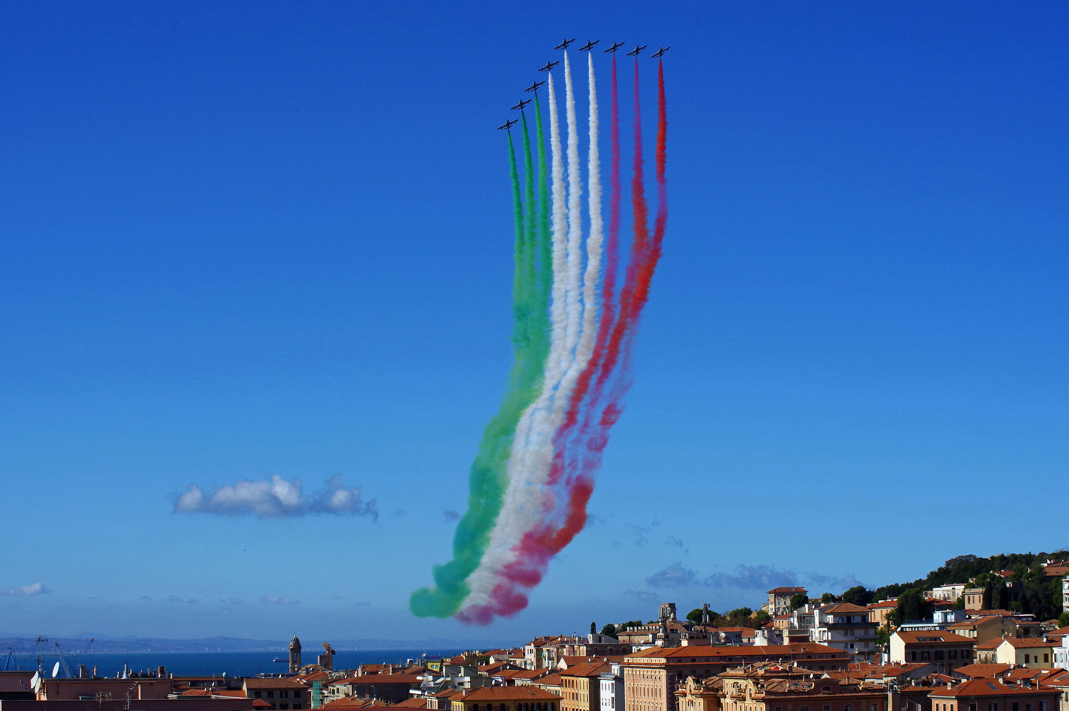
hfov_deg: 24.8
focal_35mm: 82
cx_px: 518
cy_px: 334
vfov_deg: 16.6
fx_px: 2433
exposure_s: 1/200
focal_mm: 50
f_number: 11
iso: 200
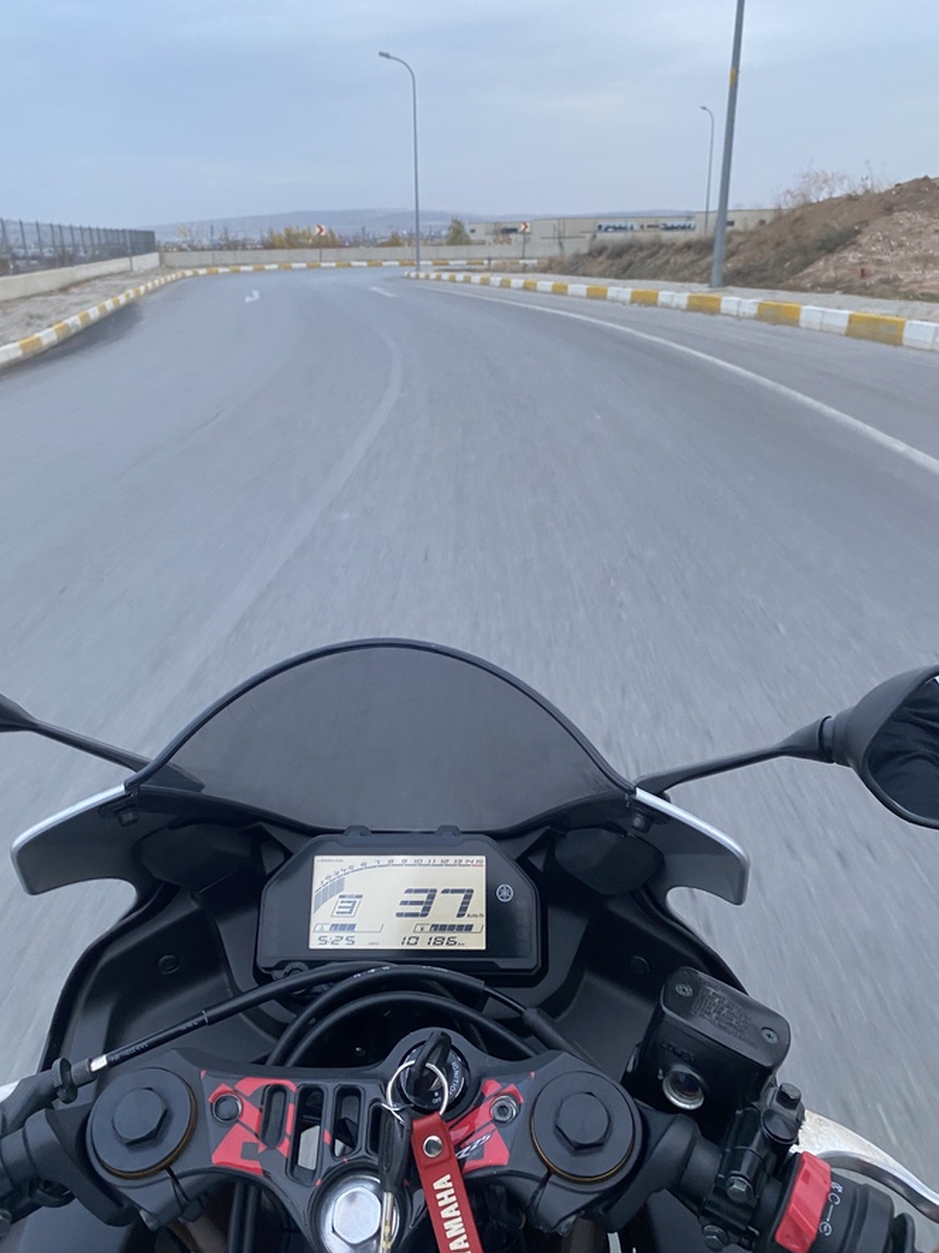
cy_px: 639
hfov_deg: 51.3
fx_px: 977
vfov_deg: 65.3
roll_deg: +2.3
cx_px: 455
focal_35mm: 27
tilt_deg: -22.1
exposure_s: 1/60
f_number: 1.8
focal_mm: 4.25
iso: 160
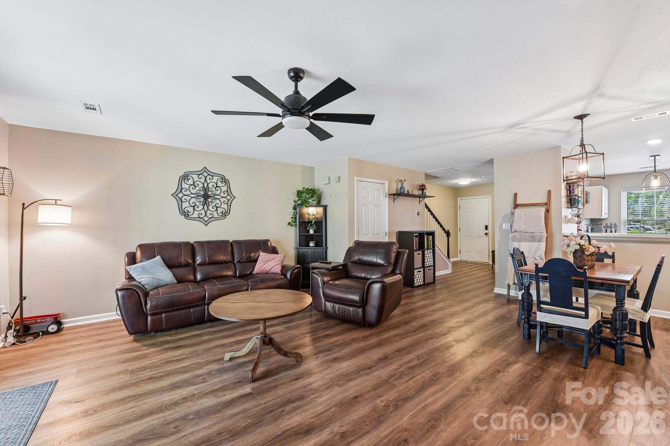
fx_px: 261
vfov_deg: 81.2
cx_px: 335
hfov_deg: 104.3
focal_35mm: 14
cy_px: 223
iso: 200
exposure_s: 1/1.67
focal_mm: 14
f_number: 8
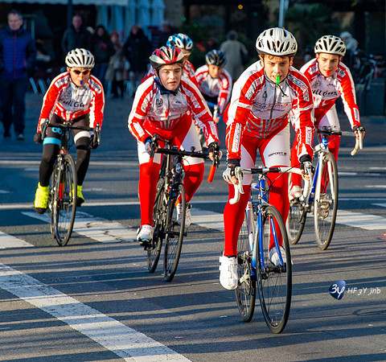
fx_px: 4746
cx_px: 282
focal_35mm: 388
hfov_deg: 4.7
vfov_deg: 4.4
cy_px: 157
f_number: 8
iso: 400
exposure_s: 1/250
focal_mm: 200
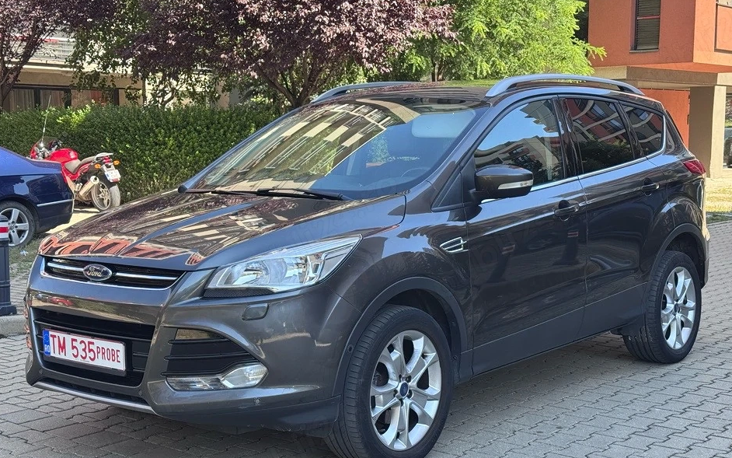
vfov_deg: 24.0
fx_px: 1077
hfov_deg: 37.5
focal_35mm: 54
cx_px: 365
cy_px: 243
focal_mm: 6.76
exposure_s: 1/442
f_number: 1.78
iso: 64
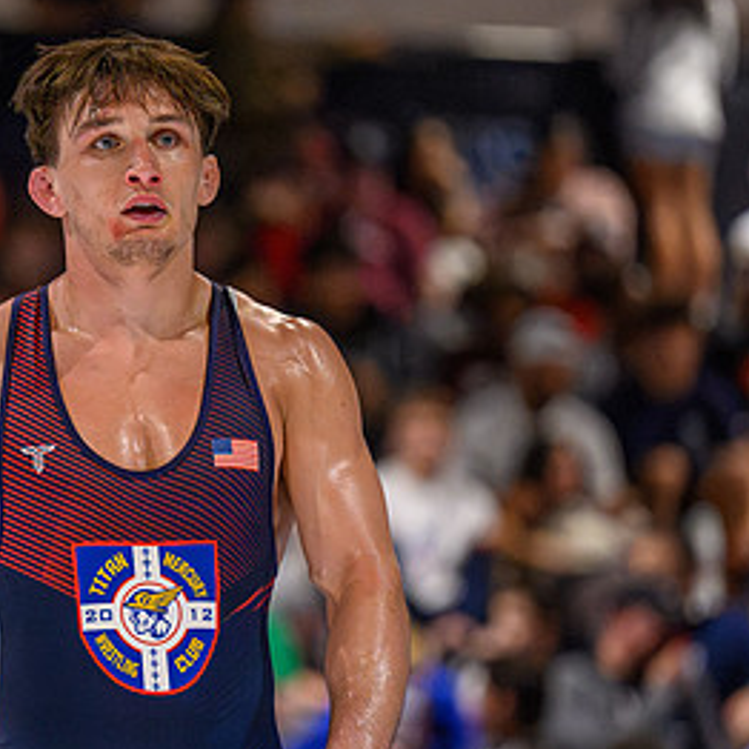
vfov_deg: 4.6
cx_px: 106
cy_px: 455
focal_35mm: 380
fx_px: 9302
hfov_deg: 4.6
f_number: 2.8
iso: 10000
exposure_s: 1/800
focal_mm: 175
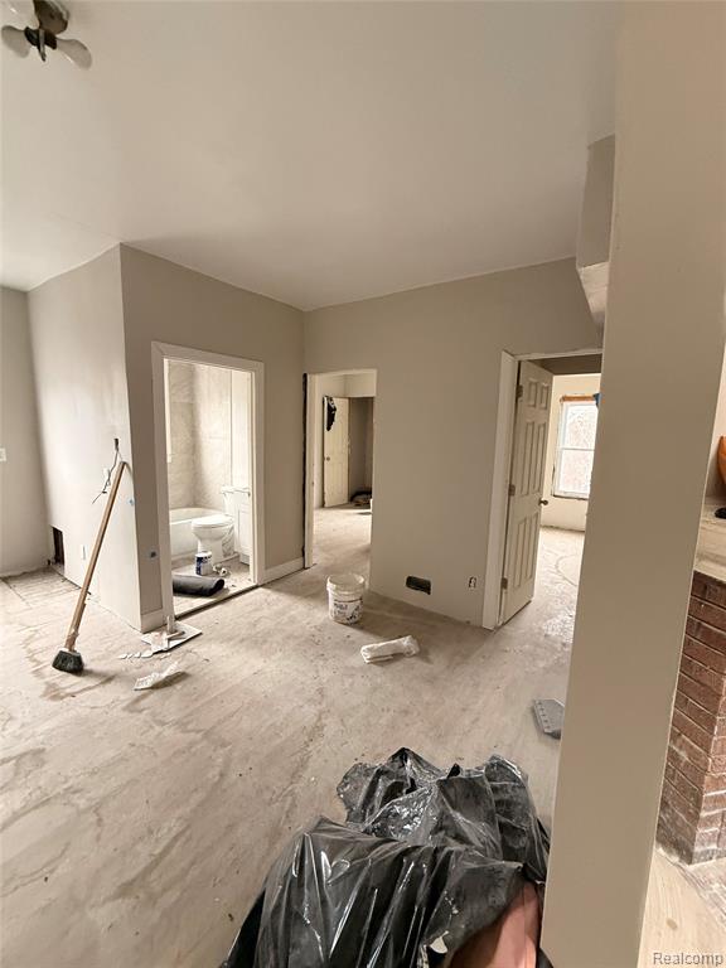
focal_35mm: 14
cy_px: 484
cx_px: 363
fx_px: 391
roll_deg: -3.2
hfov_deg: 85.7
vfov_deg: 102.1
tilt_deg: -8.0
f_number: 2.2
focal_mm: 2.22
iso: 400
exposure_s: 1/60
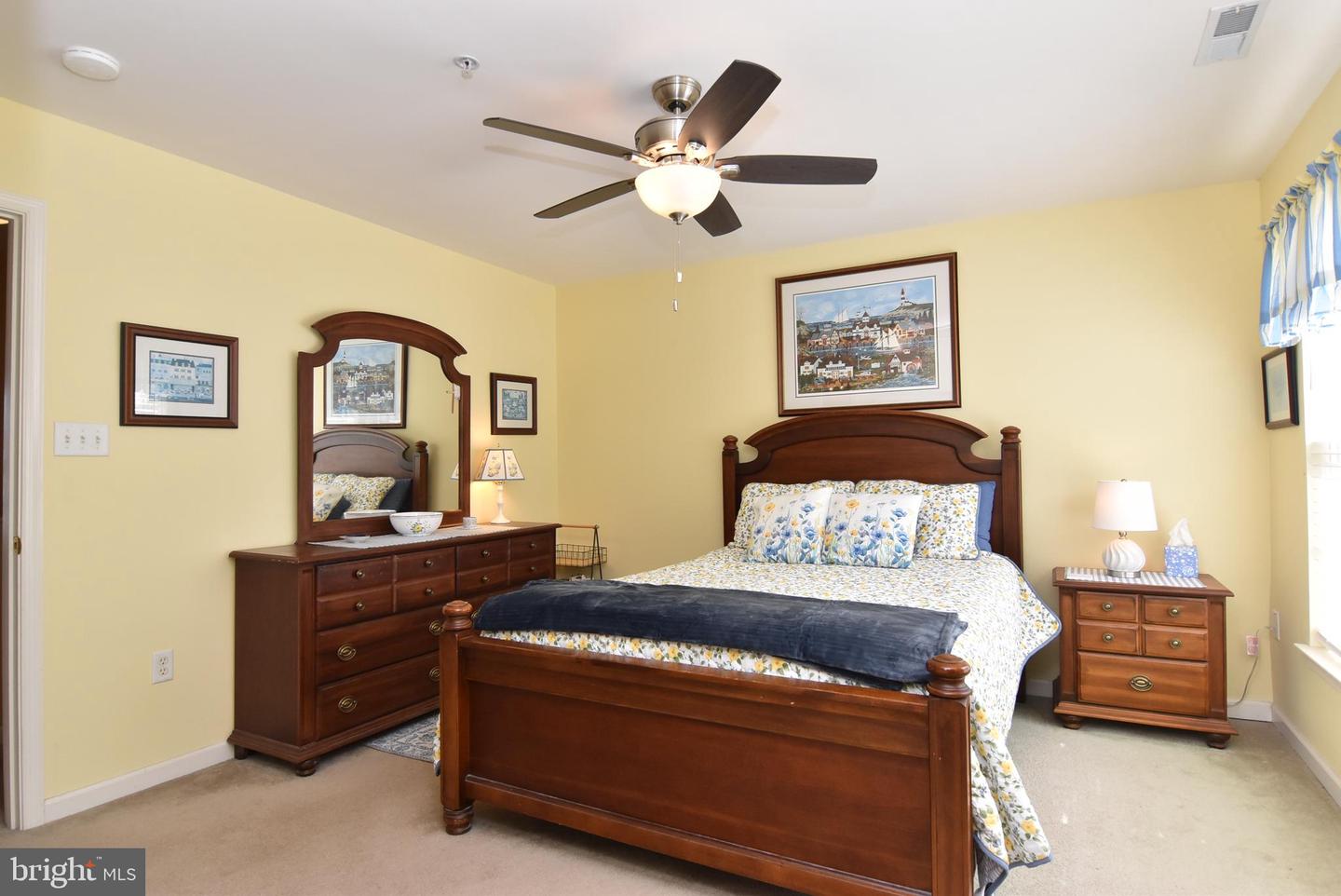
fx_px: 671
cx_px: 670
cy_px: 448
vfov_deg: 67.5
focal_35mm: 18
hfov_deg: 90.0
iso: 800
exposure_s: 1/160
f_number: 9
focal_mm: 12
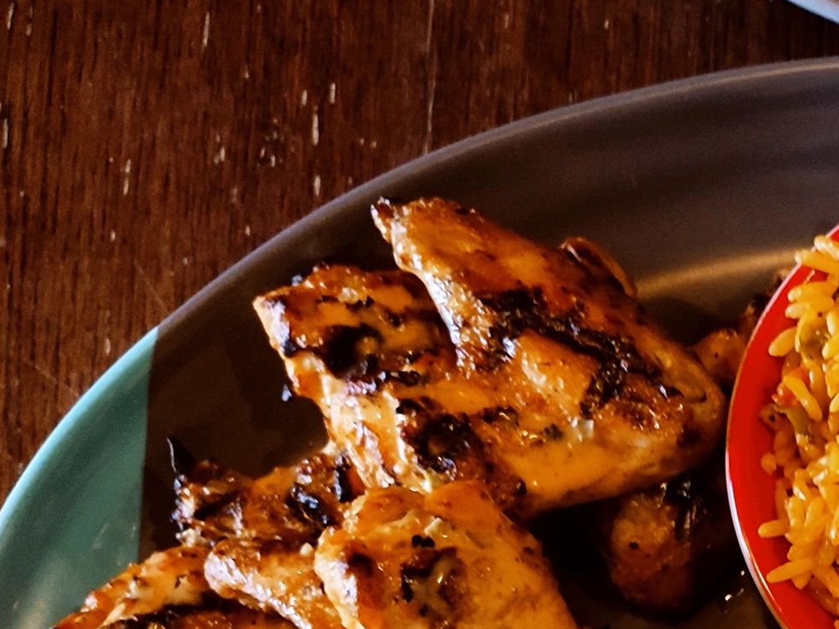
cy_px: 811
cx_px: 948
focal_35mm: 65
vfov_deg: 20.6
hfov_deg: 27.1
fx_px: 1575
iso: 872
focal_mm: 6.04
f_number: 1.9
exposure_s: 1/20
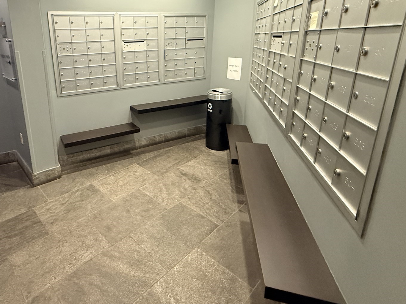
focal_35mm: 21
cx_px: 134
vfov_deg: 62.0
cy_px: 103
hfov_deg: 76.4
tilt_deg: -13.8
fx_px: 246
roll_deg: +1.8
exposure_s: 1/60
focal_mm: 2.22
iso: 640
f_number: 2.2
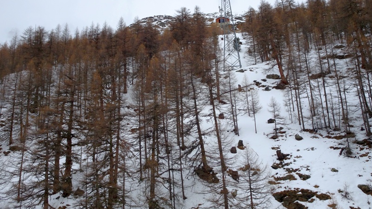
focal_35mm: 35
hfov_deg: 56.6
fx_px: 345
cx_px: 186
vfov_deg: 33.6
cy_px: 83
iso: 80
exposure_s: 1/400
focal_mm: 5.43
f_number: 4
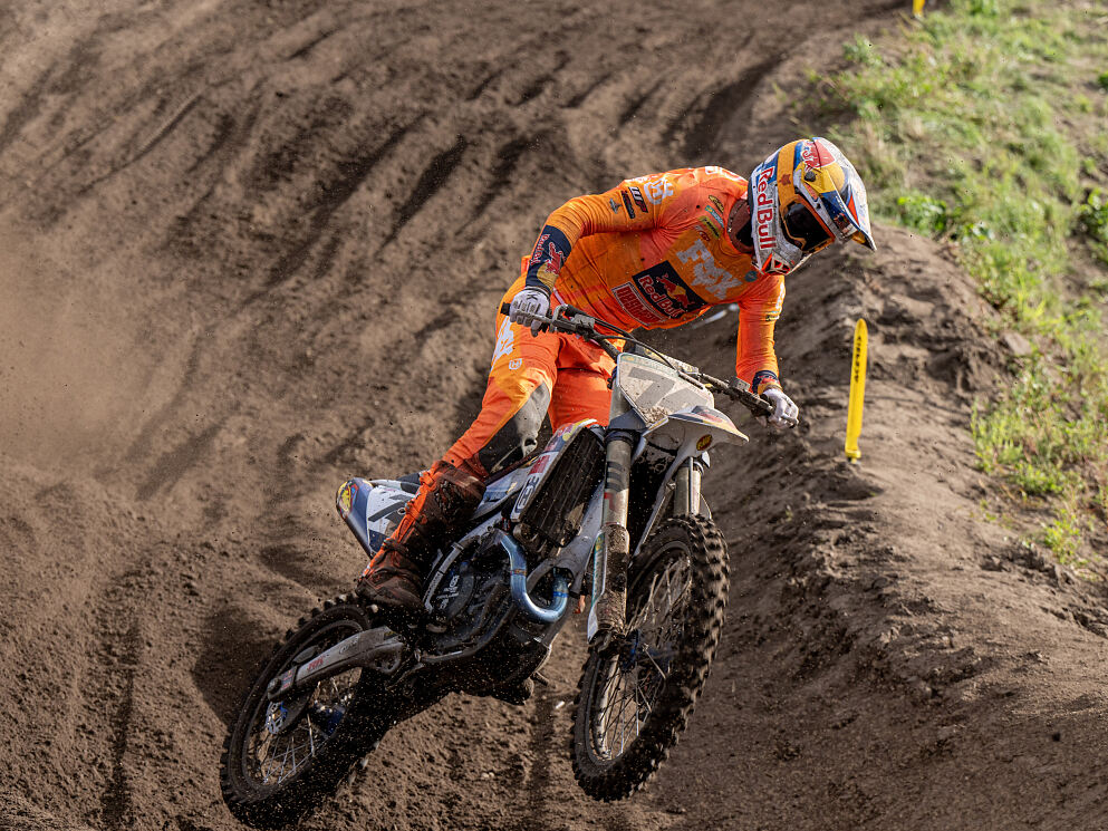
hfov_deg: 17.1
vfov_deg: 12.9
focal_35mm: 115
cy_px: 419
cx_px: 473
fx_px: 3681
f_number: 4.5
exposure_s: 1/1250
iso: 200
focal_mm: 99
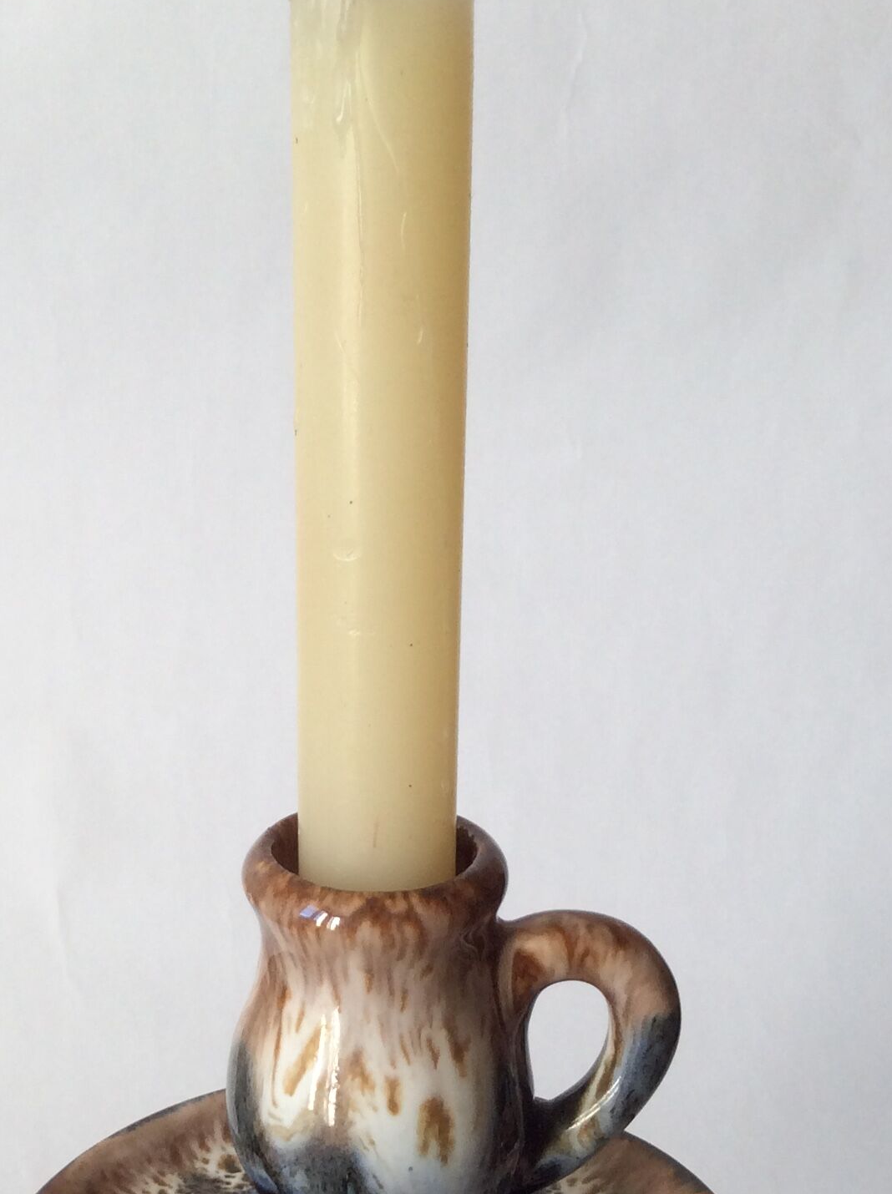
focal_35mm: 58
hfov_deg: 24.9
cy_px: 807
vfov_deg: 33.0
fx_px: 1998
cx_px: 246
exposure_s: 1/100
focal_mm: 3.3
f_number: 2.4
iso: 40
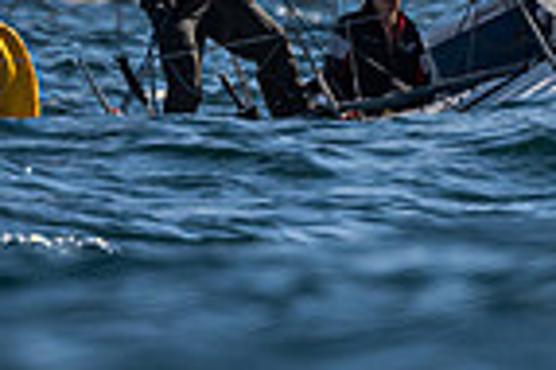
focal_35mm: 2220
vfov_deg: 0.6
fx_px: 34247
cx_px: 326
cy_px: -380
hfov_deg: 0.9
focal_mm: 400
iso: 400
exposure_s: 1/5000
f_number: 5.6
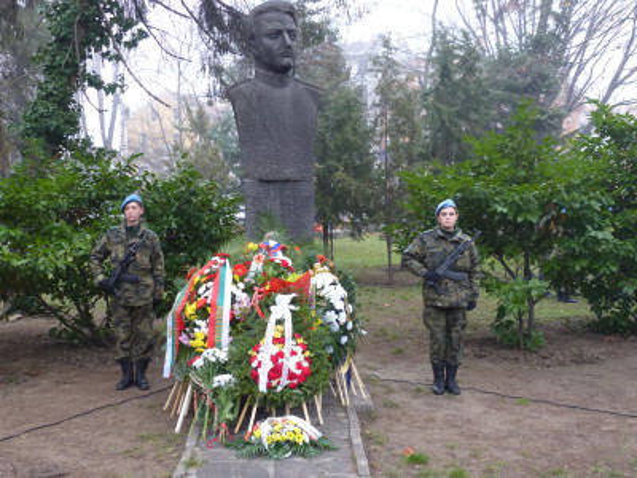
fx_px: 736
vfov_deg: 36.0
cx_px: 318
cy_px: 239
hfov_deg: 46.8
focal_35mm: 40
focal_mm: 7.1
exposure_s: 1/60
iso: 250
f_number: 2.8
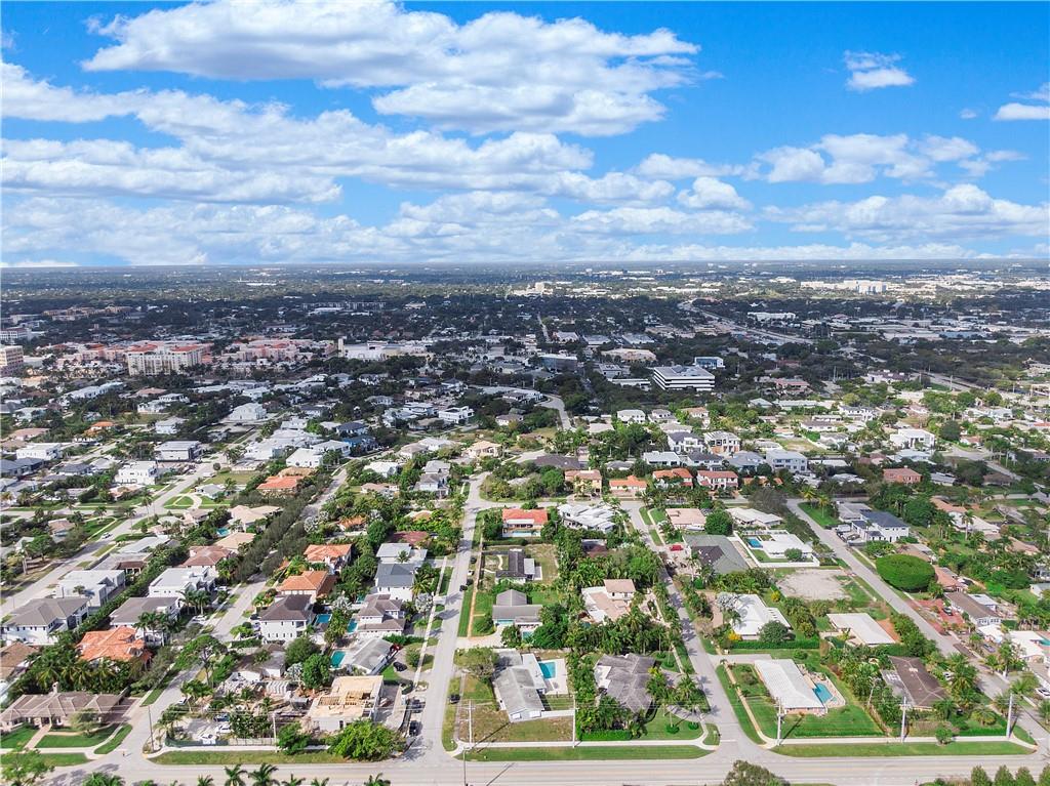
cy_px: 393
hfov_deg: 71.6
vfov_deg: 56.8
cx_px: 525
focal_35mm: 24
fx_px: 728
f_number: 2.8
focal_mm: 4.39
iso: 100
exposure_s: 1/2000
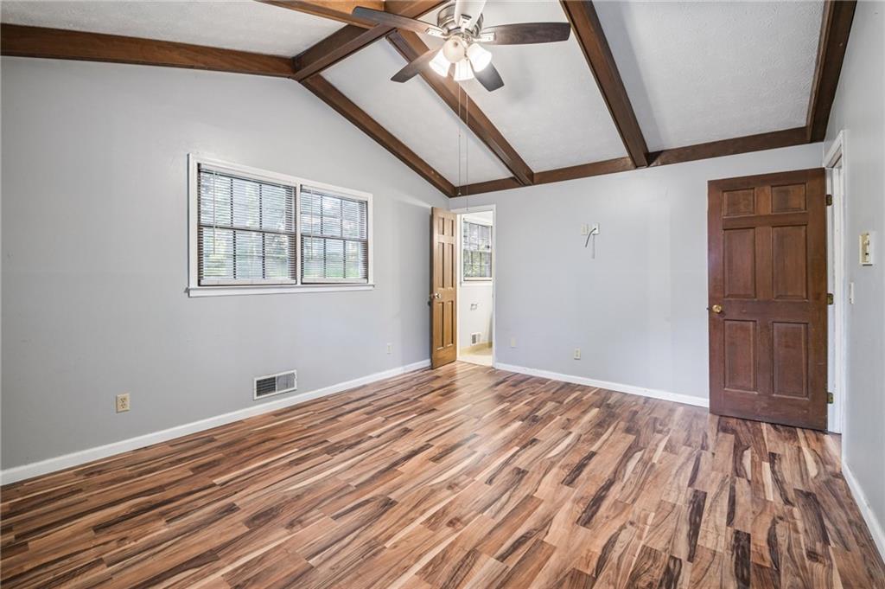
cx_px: 442
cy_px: 294
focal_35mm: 15
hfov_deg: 100.4
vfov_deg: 77.2
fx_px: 368
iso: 400
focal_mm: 15
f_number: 8
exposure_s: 1/6
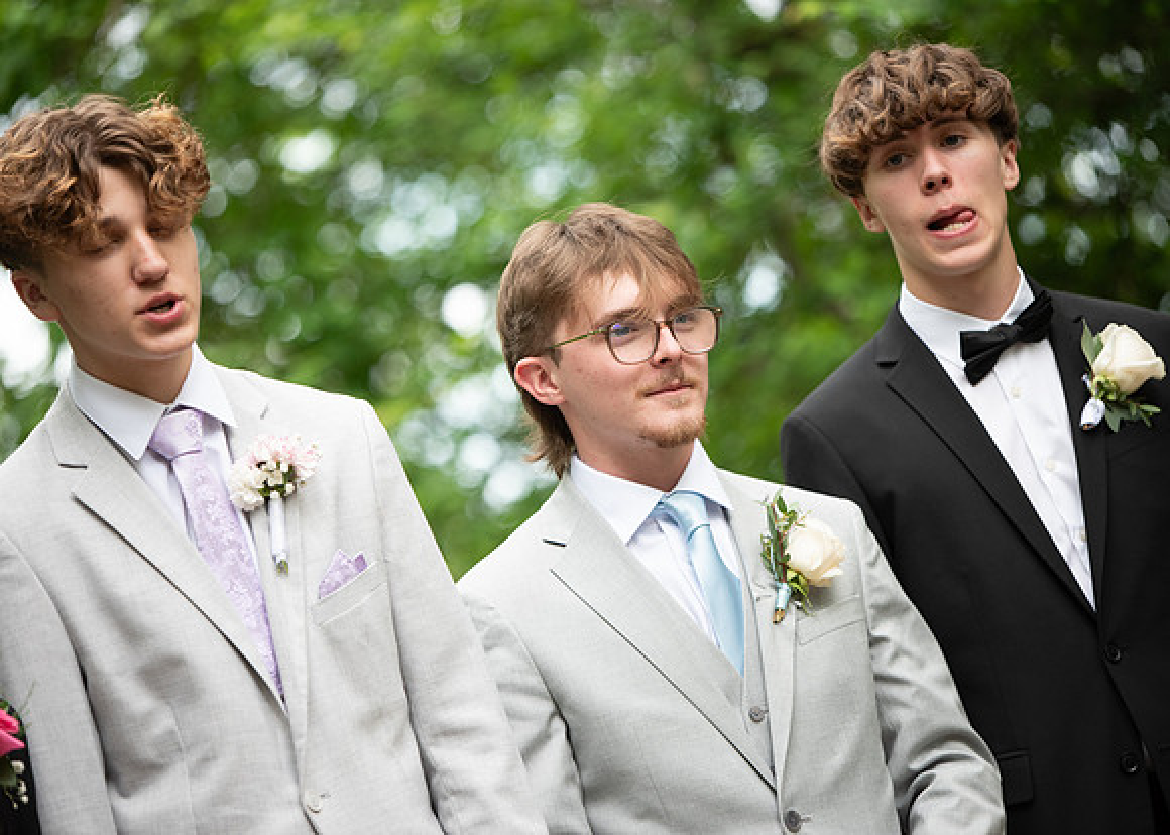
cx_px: 585
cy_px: 418
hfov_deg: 12.8
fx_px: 5217
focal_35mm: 157
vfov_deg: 9.2
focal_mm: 150
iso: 500
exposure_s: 1/640
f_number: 2.8
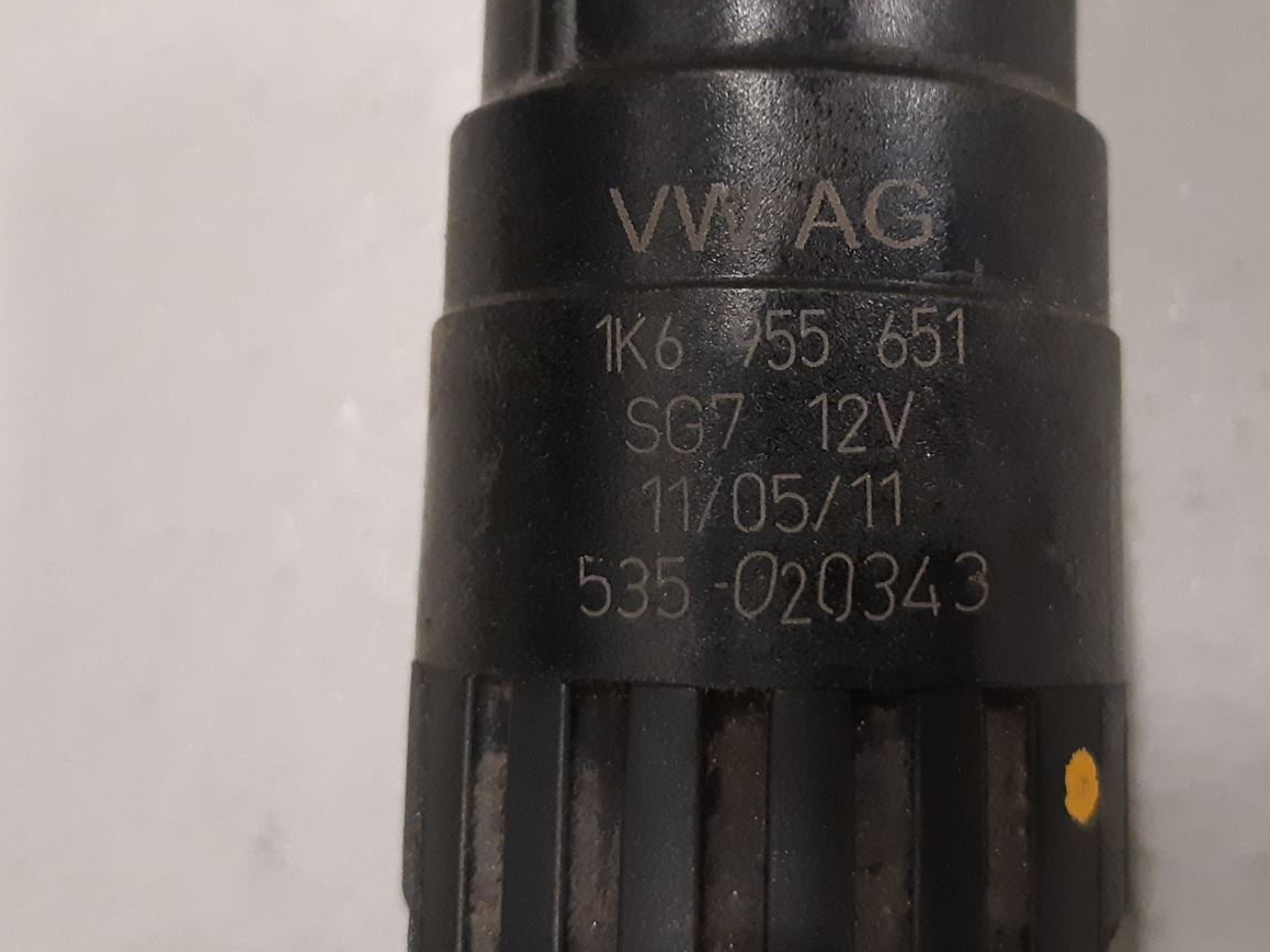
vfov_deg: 31.3
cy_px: 339
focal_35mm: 46
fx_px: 1687
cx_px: 687
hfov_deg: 41.2
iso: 320
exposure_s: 1/50
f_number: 1.7
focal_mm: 3.93
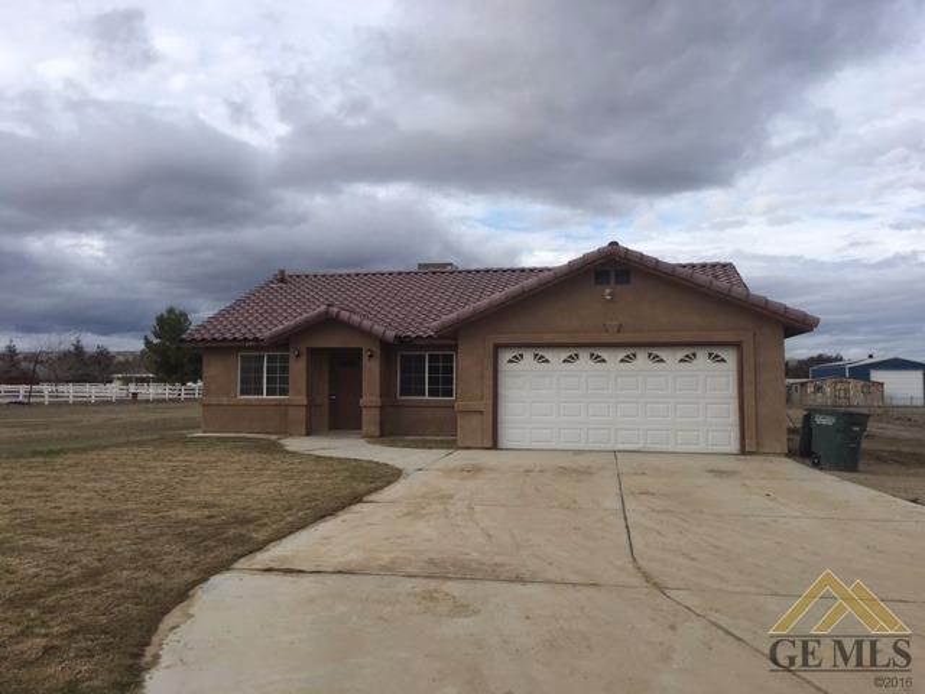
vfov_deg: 48.2
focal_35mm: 29
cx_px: 462
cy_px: 347
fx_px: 775
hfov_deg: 61.7
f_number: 2.2
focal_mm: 4.15
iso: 25
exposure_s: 1/1241
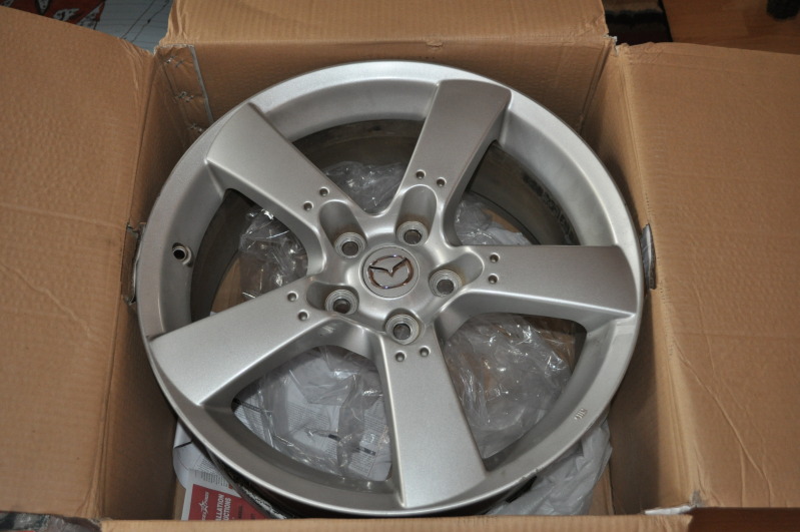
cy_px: 266
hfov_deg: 49.6
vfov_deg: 34.1
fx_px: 866
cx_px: 400
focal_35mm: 39
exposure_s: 1/30
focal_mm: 26
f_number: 4.2
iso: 800
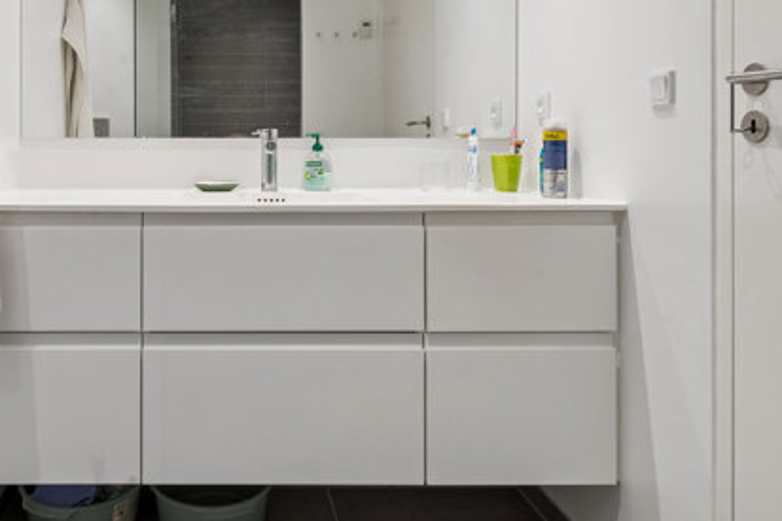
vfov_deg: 41.5
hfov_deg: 57.8
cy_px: 156
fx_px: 673
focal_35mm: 31
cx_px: 214
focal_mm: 16
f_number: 10
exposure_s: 1/5
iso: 200
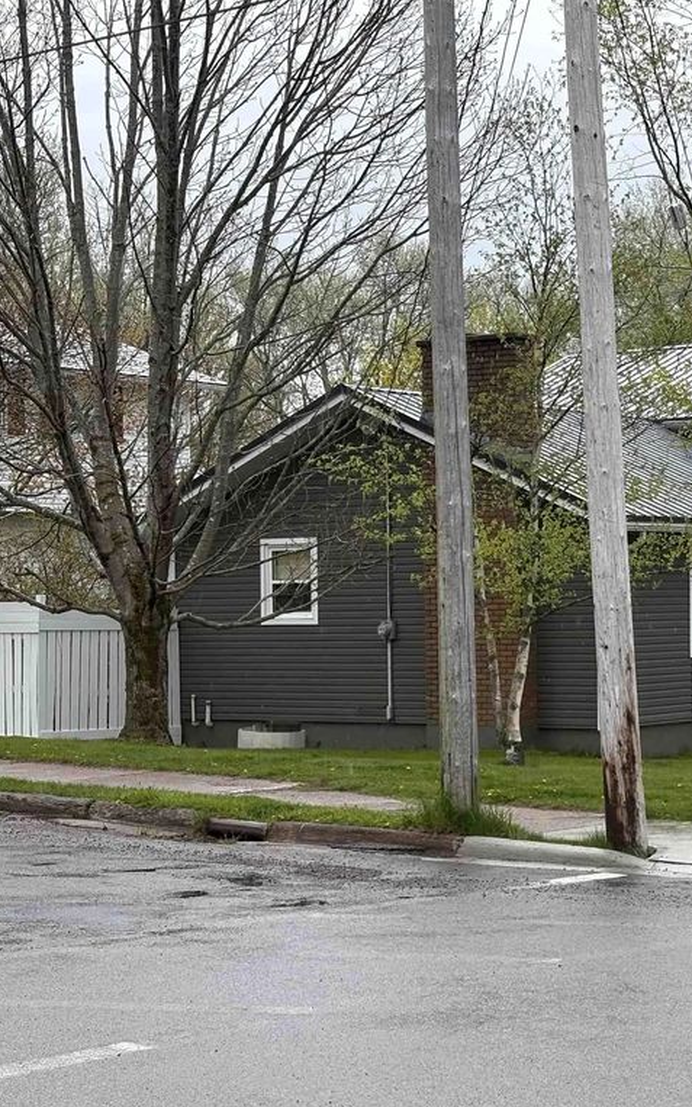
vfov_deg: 27.8
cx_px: 714
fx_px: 2233
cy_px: 554
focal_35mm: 74
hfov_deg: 17.2
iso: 32
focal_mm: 5.96
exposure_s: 1/782
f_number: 1.6
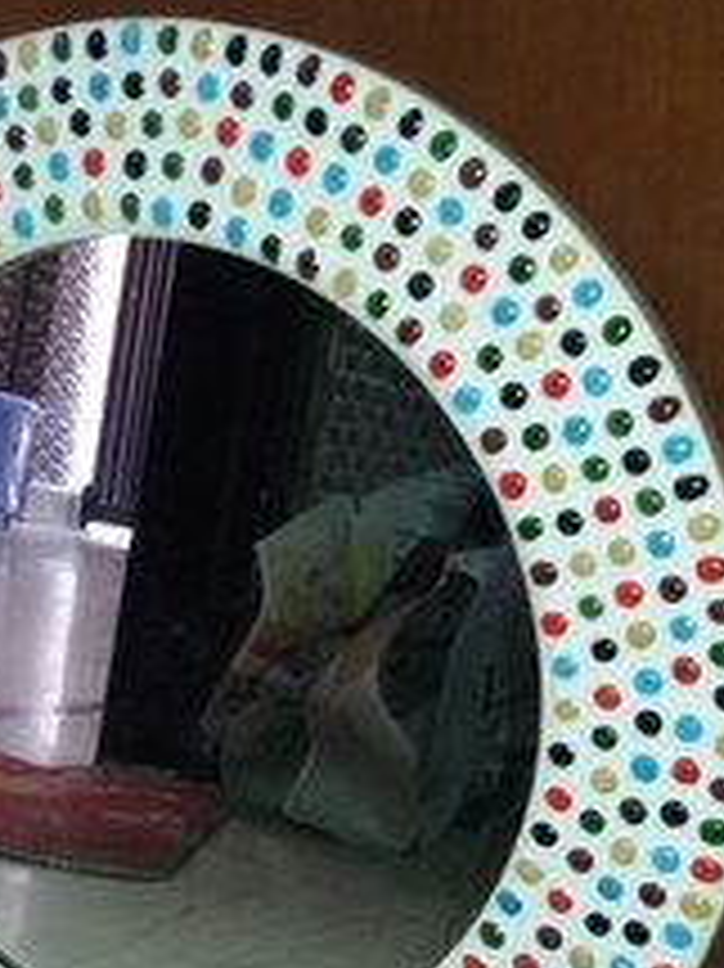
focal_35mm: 72
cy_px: 662
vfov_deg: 26.9
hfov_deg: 20.2
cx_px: 160
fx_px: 2010
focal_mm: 2.93
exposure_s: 1/25
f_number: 2.4
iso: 125
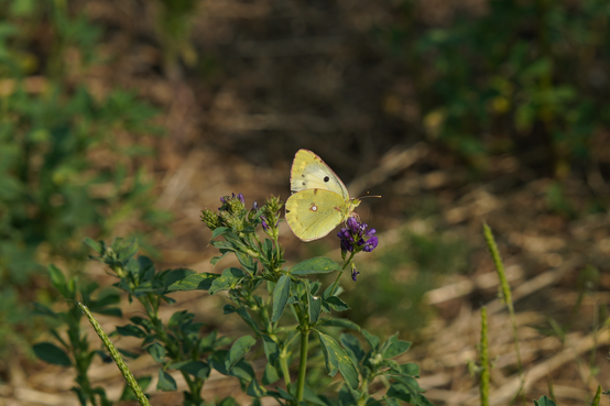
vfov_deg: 4.7
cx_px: 317
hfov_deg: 7.1
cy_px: 215
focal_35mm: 292
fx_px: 4947
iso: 200
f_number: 9
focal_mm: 252.9
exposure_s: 1/640
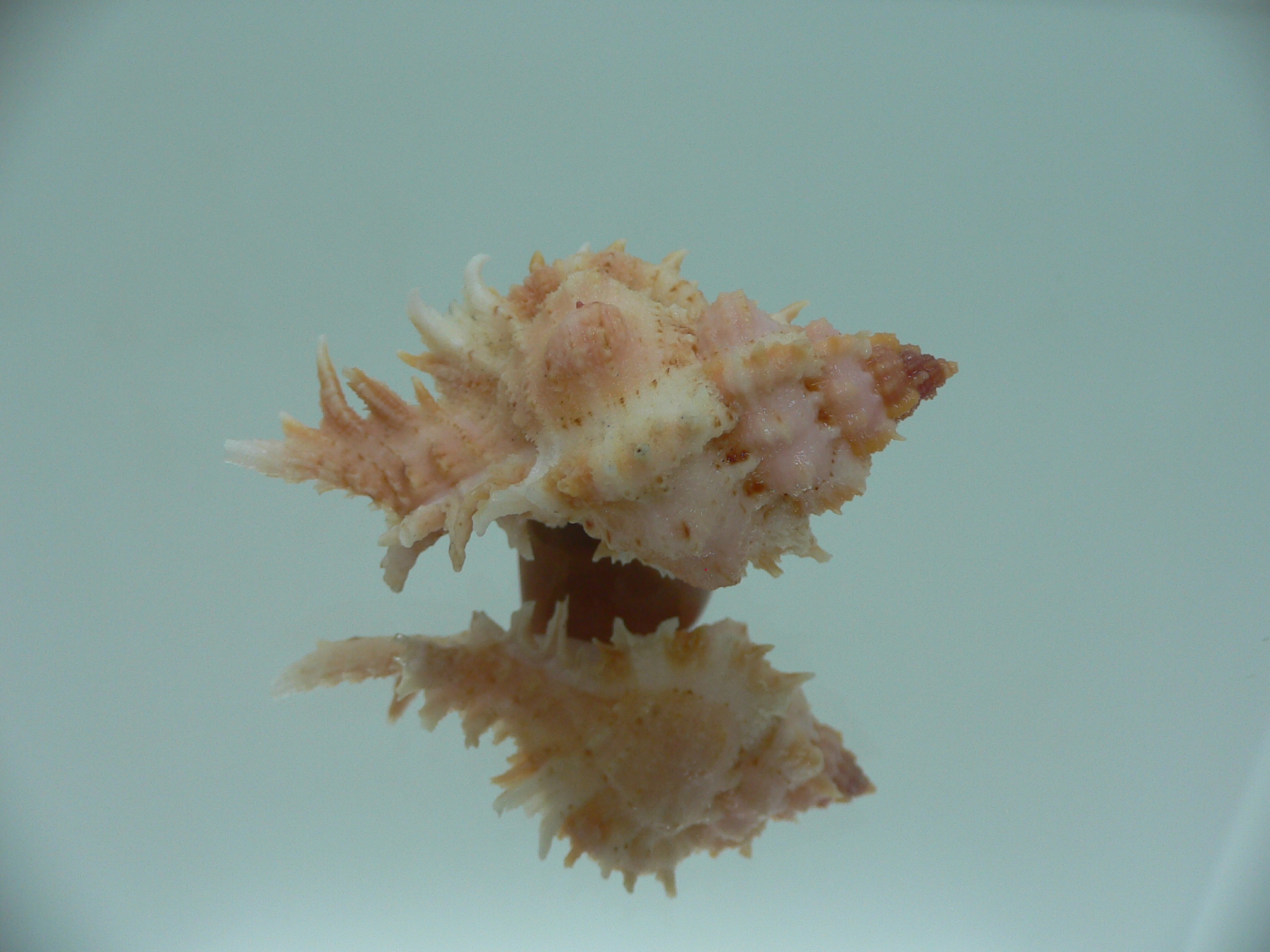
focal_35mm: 35
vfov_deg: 40.7
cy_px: 476
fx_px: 1284
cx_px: 635
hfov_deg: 52.6
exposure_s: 1/60
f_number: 2.8
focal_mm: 4.6
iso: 80
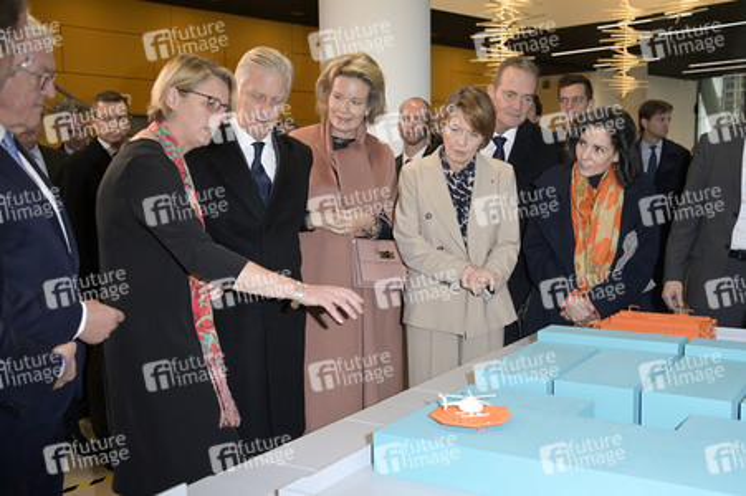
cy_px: 248
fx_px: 787
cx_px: 373
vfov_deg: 35.0
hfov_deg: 50.7
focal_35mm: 38
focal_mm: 38
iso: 1600
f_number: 5.6
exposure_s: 1/125
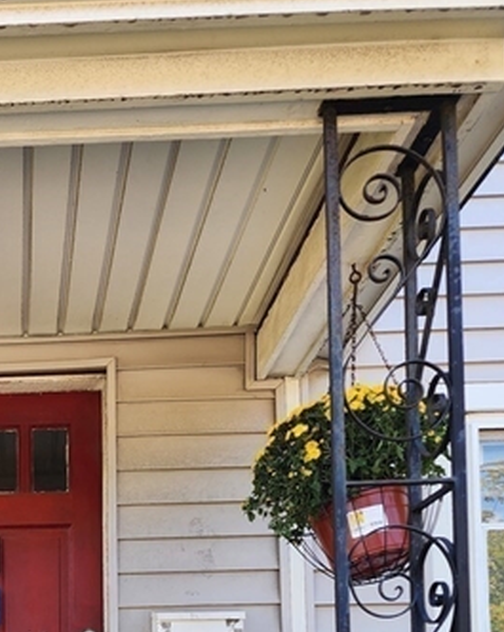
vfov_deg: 31.9
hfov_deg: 27.2
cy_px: 693
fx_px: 971
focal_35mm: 52
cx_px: -19
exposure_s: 1/180
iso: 32
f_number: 1.8
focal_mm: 6.4
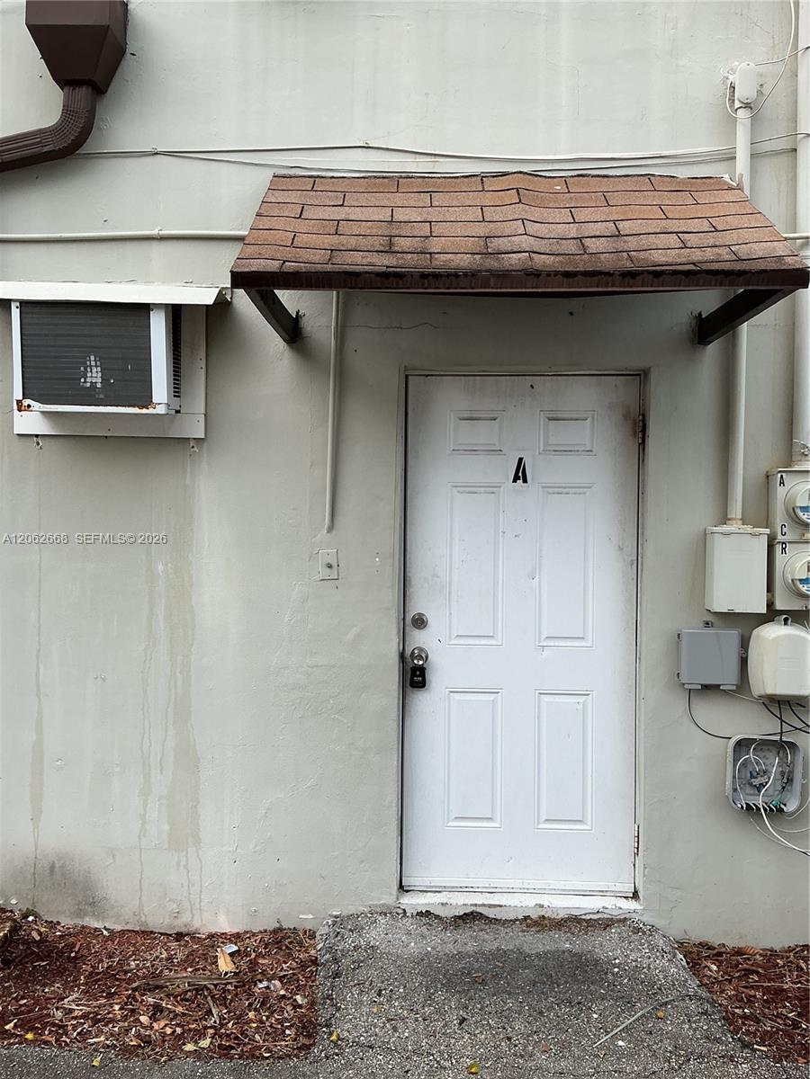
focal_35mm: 29
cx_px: 405
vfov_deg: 61.7
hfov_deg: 48.2
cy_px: 540
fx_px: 905
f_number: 1.8
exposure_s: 1/232
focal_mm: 3
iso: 20
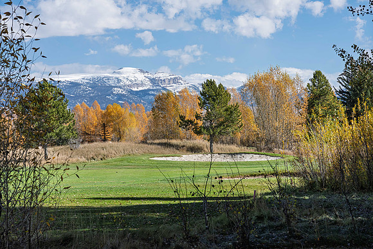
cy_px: 124
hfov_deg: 19.5
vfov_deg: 13.0
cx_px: 186
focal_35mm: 105
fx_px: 1088
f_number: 13
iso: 400
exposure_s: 1/640
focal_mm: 105
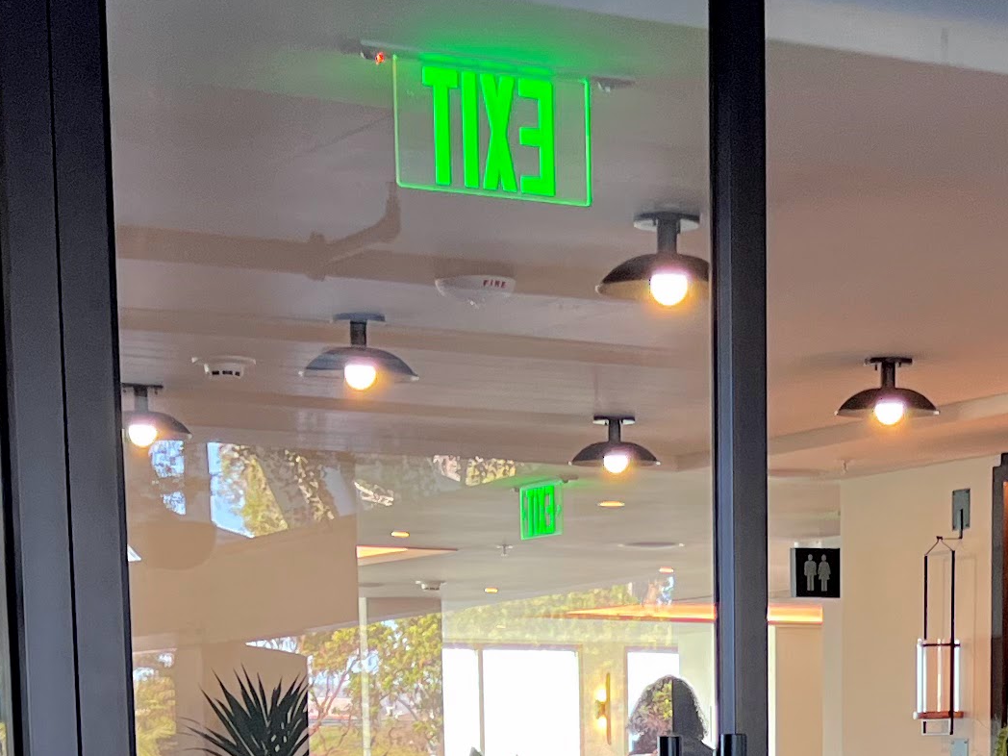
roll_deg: +0.6
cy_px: 1159
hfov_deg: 19.5
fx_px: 2912
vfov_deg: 13.8
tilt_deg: -7.1
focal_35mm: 100
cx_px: 718
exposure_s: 1/120
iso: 64
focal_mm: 5.7
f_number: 1.5
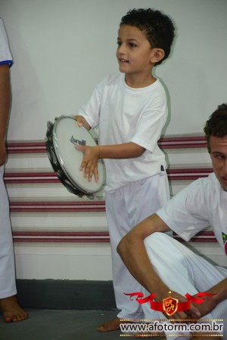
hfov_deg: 7.6
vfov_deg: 11.4
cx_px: 114
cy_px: 170
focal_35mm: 180
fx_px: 1702
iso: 1600
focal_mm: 120
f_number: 5.6
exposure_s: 1/80
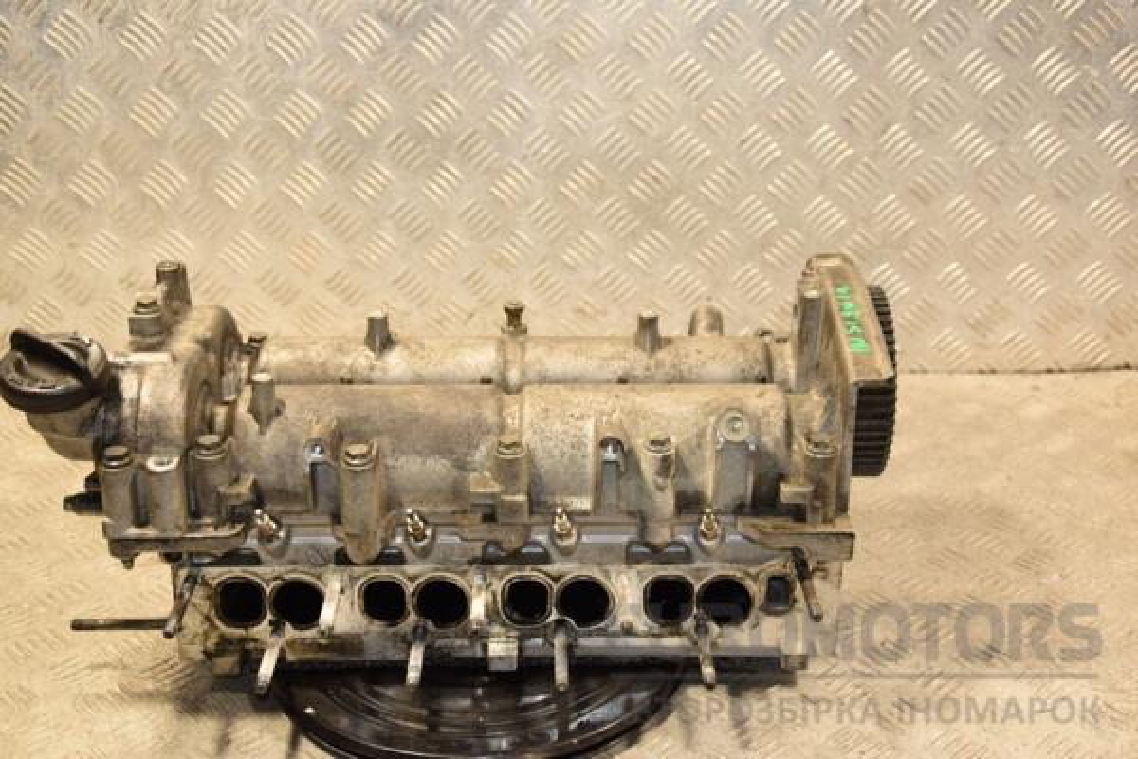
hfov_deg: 38.9
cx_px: 569
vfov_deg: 26.5
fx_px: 1612
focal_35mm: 51
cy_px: 380
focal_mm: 34
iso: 800
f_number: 5
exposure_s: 1/125
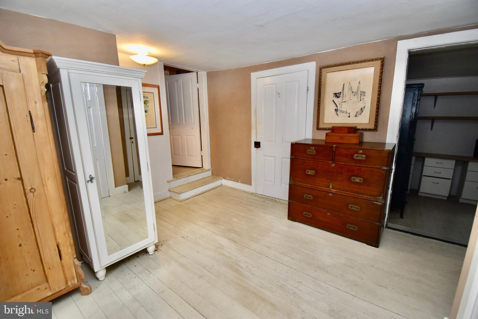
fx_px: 199
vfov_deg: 77.4
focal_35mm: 15
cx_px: 239
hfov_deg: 100.4
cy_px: 160
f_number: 4.5
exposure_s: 1/125
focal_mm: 10
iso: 800
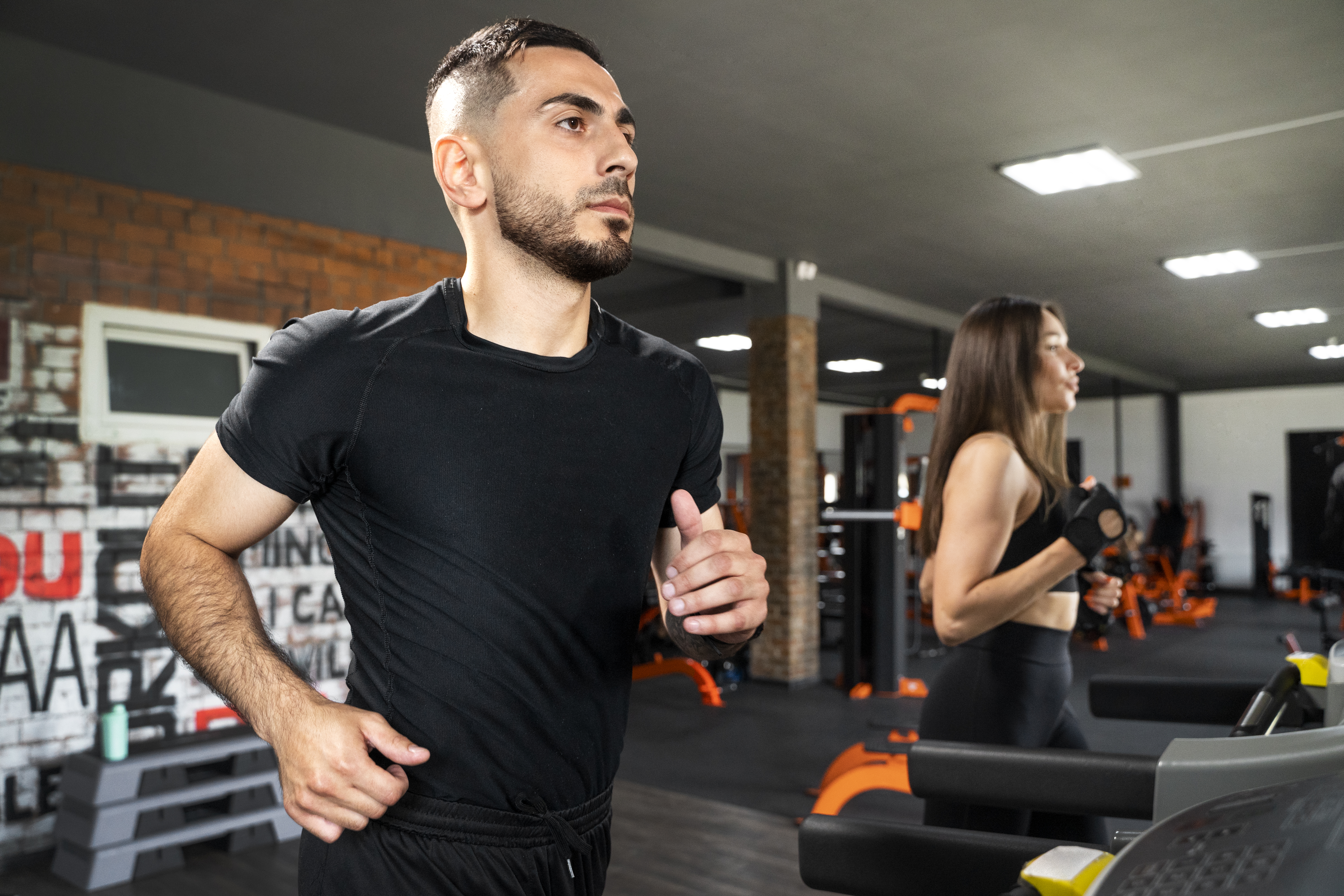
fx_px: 1045
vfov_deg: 46.4
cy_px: 448
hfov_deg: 65.5
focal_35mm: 28
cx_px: 672
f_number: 4
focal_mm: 28
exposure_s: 1/250
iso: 1250
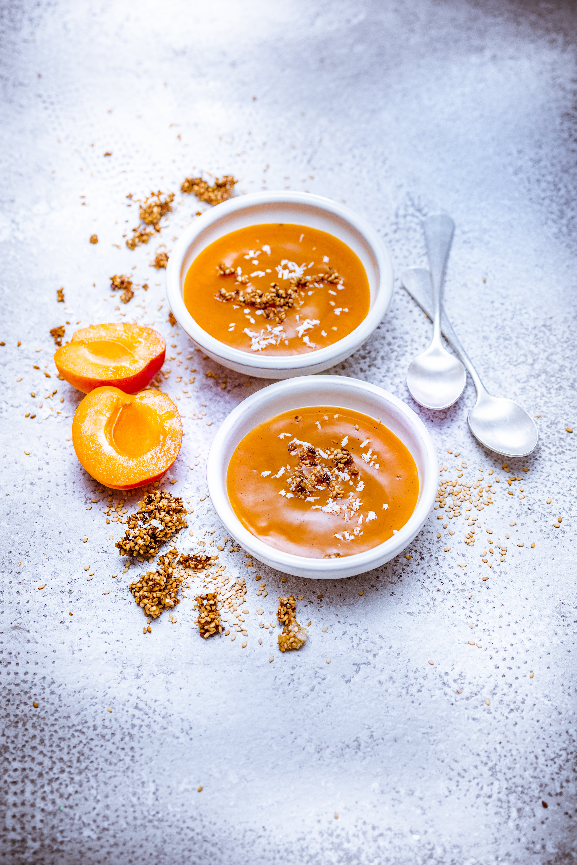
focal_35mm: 95
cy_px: 432
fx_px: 2282
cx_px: 288
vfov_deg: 21.5
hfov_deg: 14.4
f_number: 5.6
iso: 100
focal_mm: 95
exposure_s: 1/100
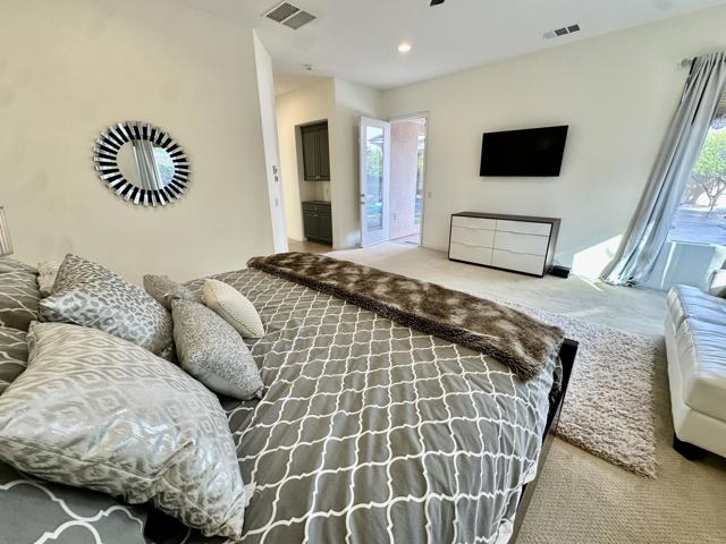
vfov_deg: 85.7
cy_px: 272
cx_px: 363
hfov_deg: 102.1
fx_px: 294
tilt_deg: -17.3
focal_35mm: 14
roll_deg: +0.1
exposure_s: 1/120
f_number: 2.2
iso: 125
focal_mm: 2.22
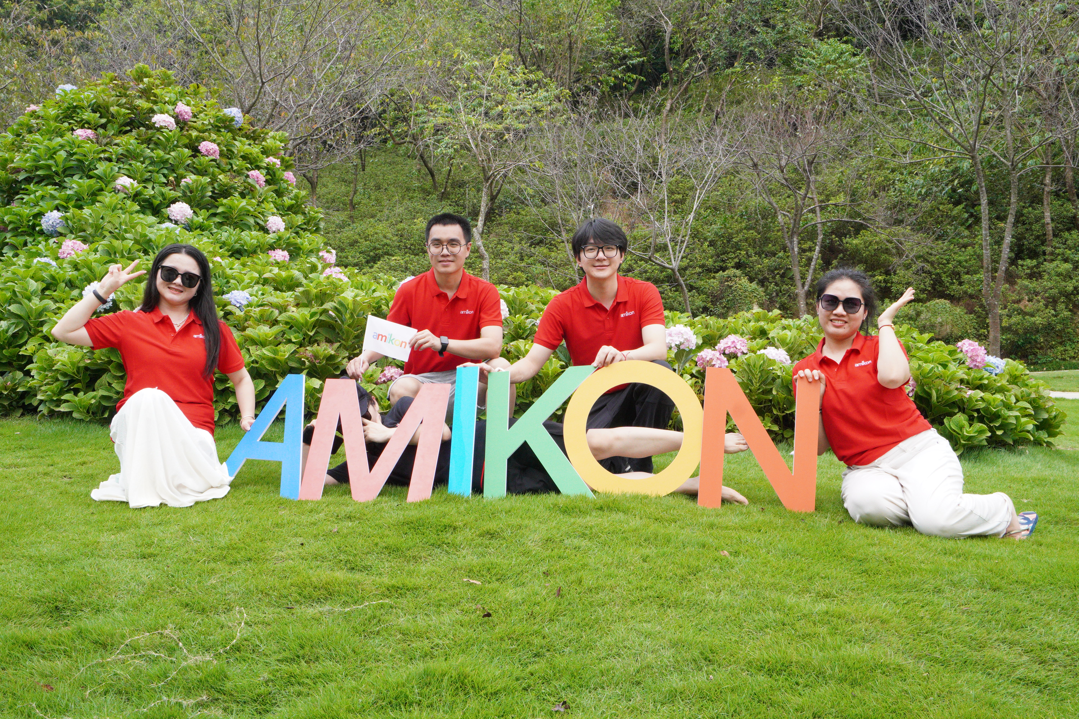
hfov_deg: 53.1
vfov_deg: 36.9
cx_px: 540
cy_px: 360
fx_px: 1079
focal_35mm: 36
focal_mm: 24
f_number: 11
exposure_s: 1/320
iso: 1600
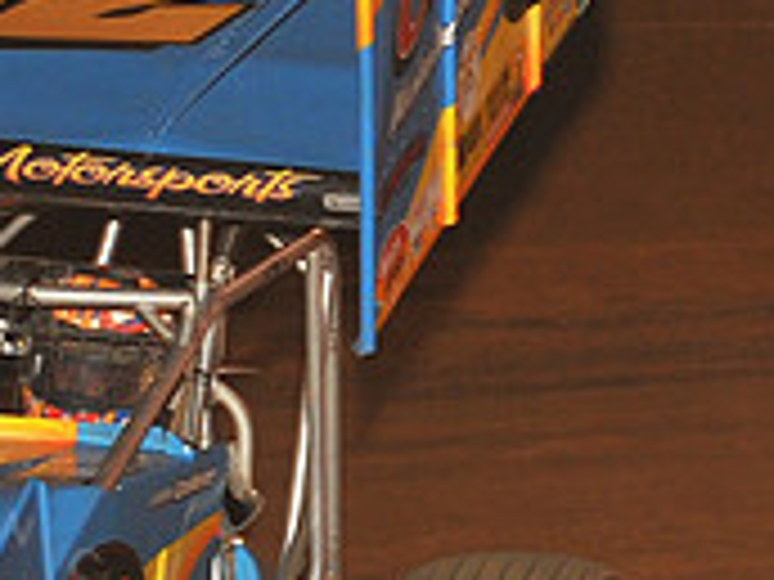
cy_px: 353
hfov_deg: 7.6
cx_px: -72
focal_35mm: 259
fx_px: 5791
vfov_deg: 5.7
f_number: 6.3
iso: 800
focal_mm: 80
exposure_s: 1/320
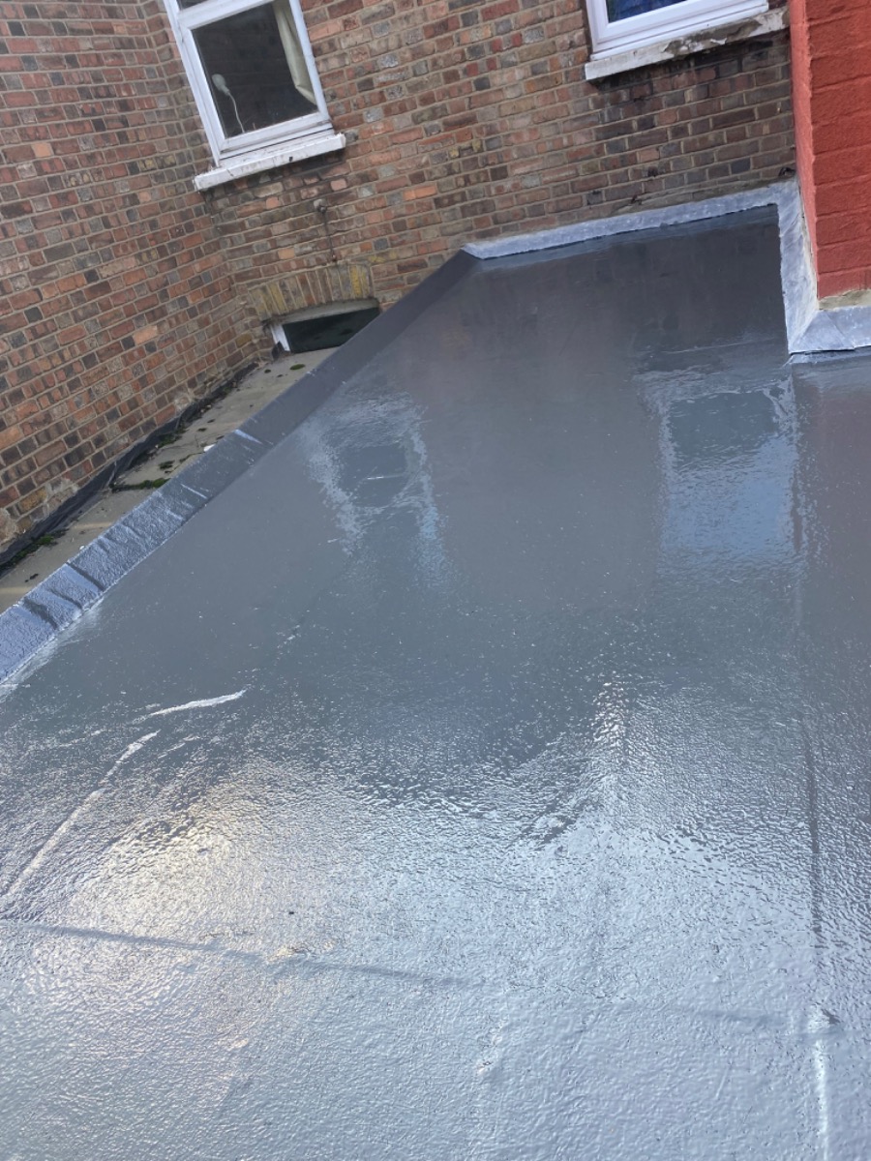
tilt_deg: -24.9
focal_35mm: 26
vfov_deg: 67.3
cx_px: 436
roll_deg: +16.1
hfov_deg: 53.1
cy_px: 580
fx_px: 872
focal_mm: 4.25
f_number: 1.8
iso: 32
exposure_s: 1/291
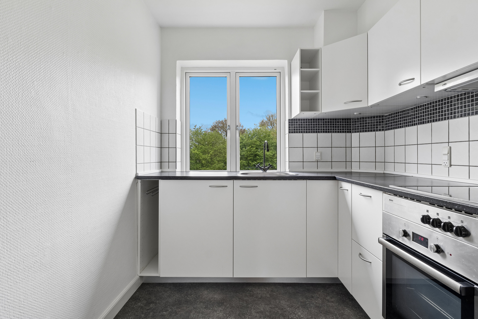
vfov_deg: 63.2
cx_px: 239
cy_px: 160
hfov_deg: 85.4
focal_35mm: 20
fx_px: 259
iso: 200
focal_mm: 13
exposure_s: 1/6
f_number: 8
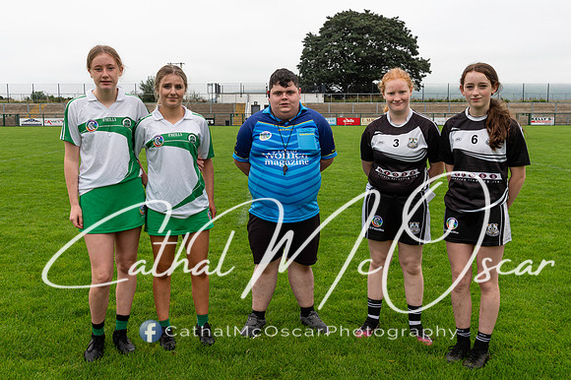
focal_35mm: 35
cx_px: 286
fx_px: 554
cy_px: 179
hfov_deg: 54.5
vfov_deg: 37.8
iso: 360
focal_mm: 32
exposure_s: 1/100
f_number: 7.1
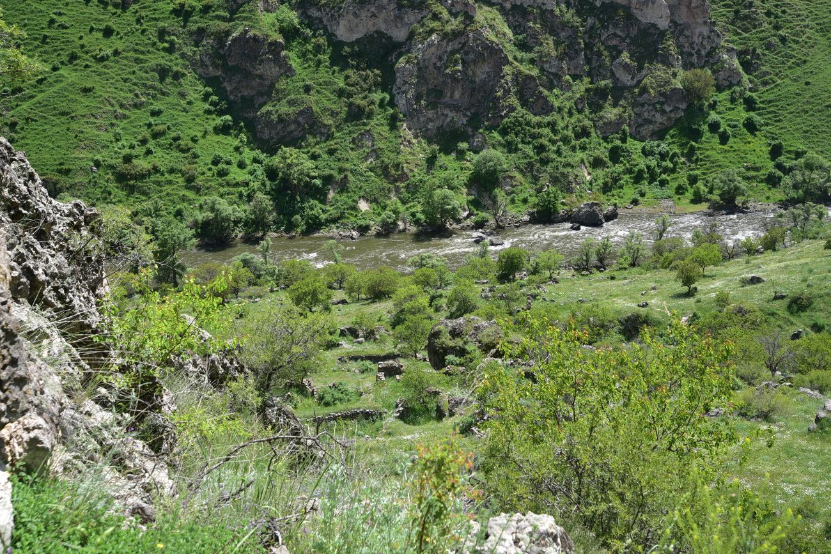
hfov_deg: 39.6
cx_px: 416
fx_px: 1154
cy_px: 277
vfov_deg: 27.0
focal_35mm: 50
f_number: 9
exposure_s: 1/125
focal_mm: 50
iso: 100
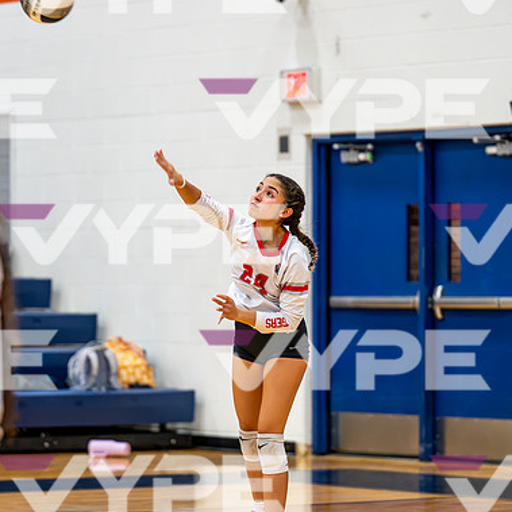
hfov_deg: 8.8
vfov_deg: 8.8
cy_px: 261
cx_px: 188
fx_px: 3330
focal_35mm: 199
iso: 3200
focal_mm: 130
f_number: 2.8
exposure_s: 1/800
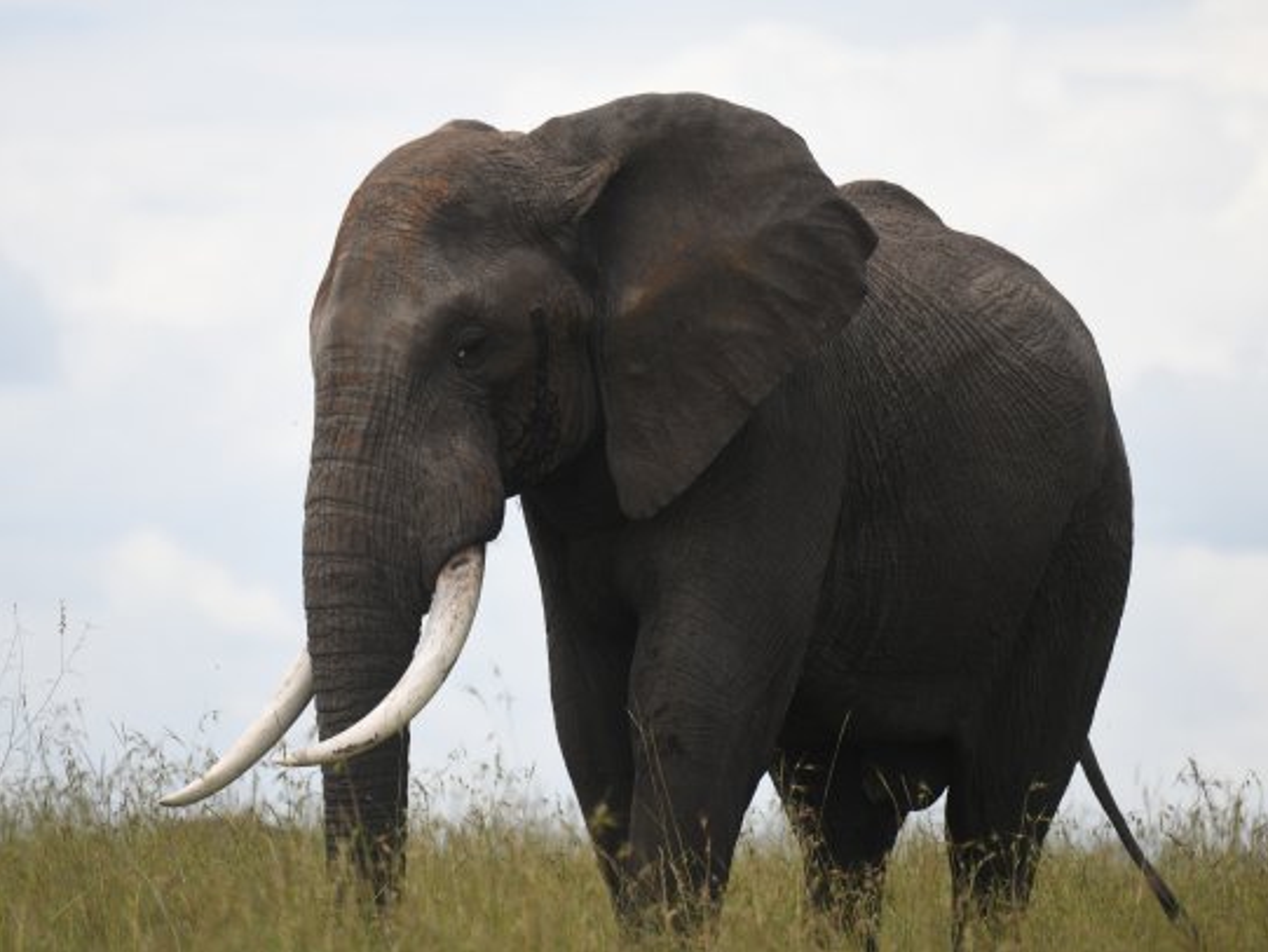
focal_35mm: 435
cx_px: 602
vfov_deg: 3.4
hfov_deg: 4.6
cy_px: 476
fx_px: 15938
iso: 125
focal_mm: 400
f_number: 7.1
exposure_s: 1/400
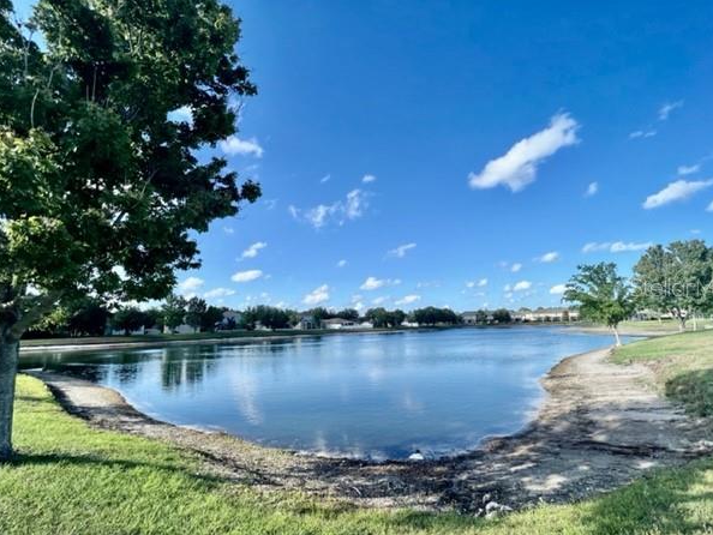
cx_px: 359
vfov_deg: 85.6
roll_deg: +1.9
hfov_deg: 102.0
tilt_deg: +6.2
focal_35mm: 14
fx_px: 288
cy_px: 287
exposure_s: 1/1449
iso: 32
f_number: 1.8
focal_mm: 1.57
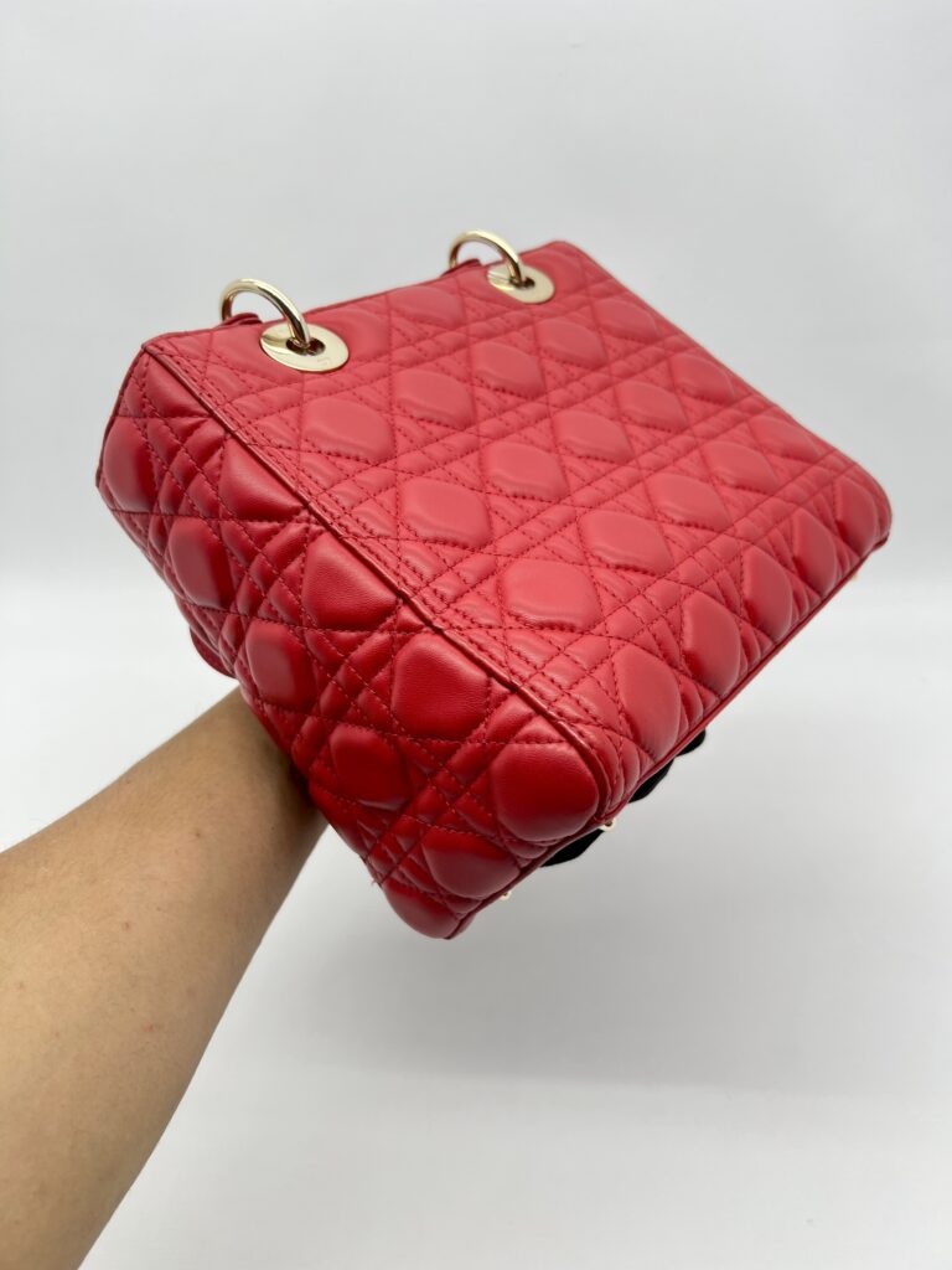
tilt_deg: -31.5
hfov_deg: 53.1
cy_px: 635
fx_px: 953
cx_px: 476
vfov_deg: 67.3
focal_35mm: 26
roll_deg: +0.8
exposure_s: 1/100
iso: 50
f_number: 1.5
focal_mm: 5.7
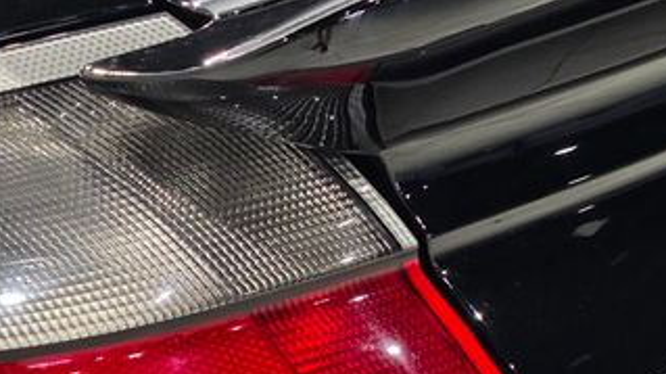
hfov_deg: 14.1
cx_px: 628
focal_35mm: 151
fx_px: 2665
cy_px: -102
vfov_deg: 7.9
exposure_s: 1/120
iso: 250
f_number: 2.4
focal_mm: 7.9
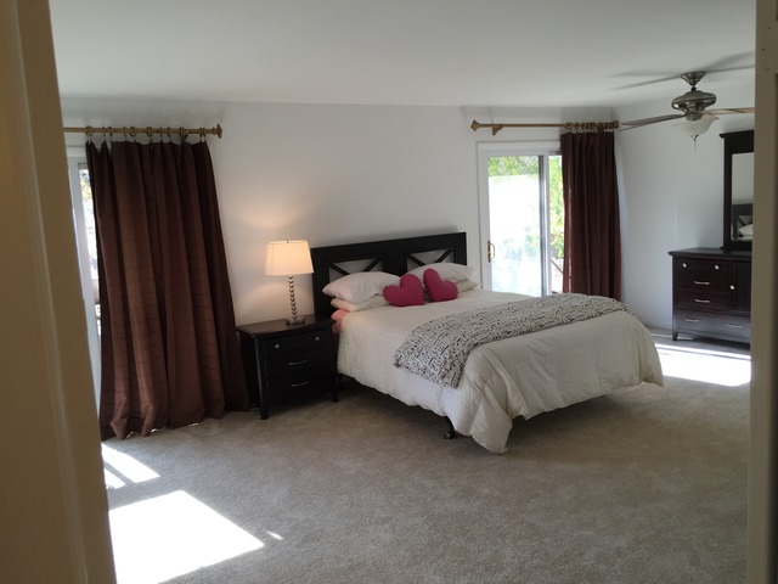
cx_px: 389
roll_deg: +1.8
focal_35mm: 29
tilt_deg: -7.7
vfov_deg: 48.2
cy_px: 292
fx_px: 652
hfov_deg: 61.7
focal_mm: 4.15
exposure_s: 1/120
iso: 50
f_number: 2.2
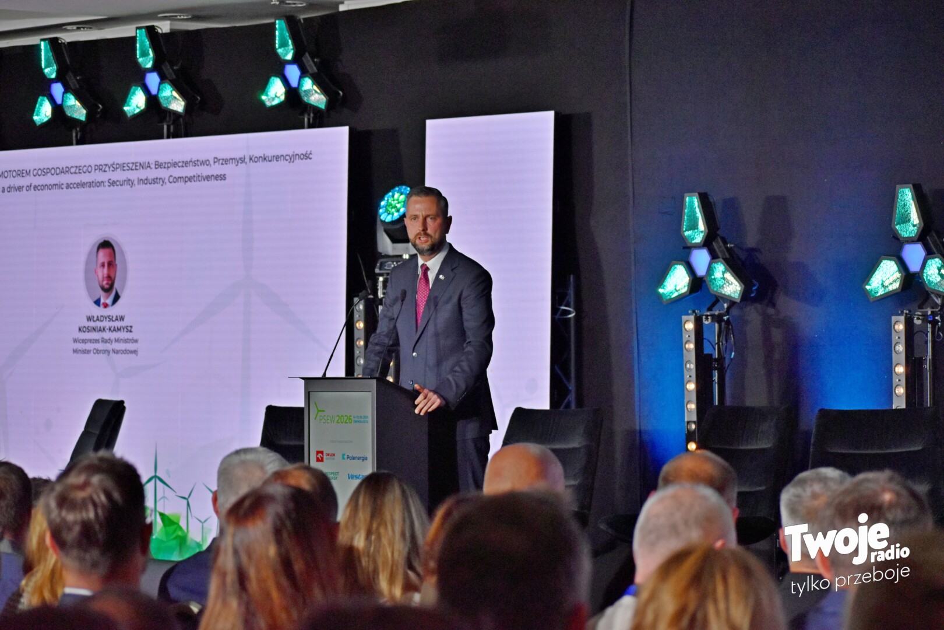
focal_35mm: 135
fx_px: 3540
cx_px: 472
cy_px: 315
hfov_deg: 15.2
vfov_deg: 10.2
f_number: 4.8
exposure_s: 1/500
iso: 1600
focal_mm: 90
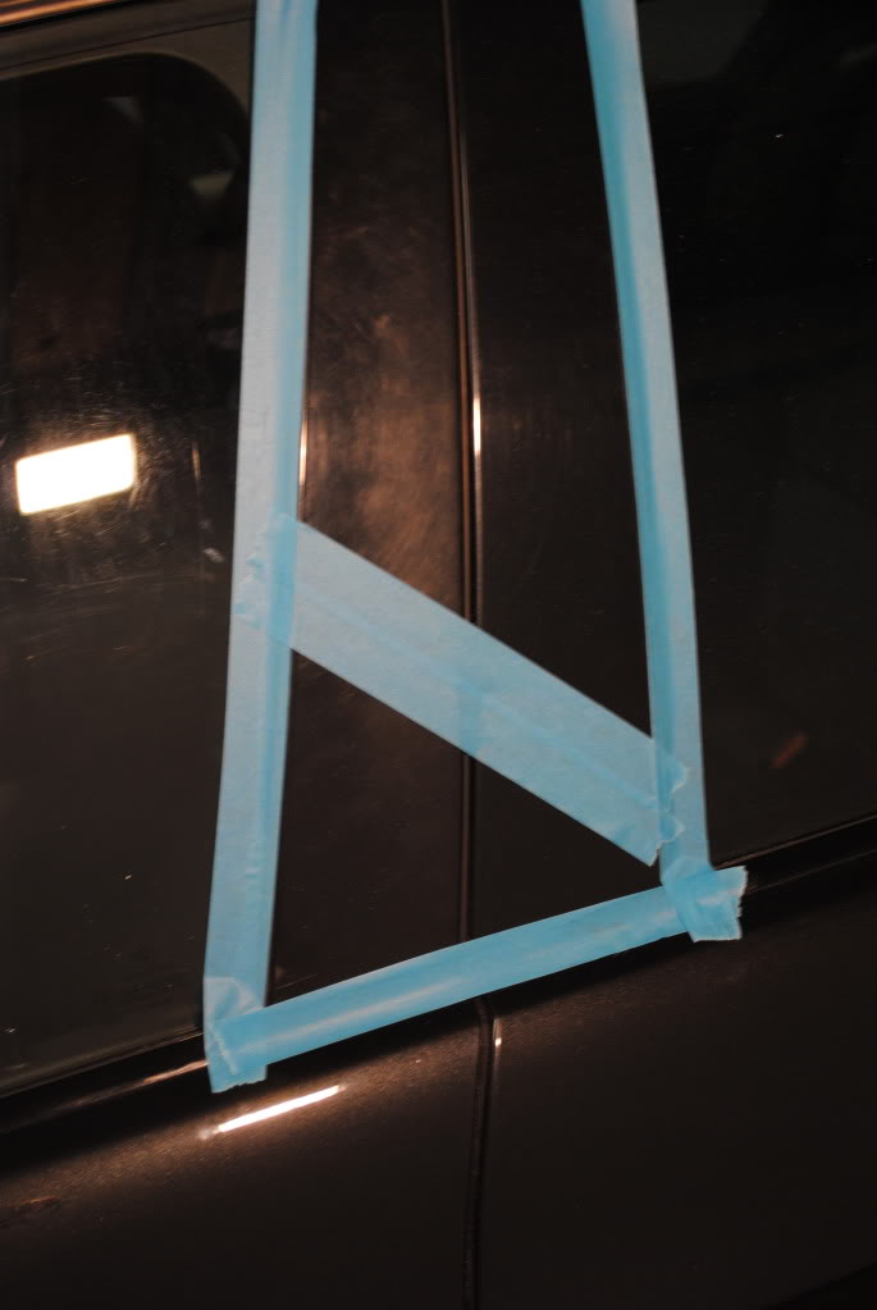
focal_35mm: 63
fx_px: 2295
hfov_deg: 21.6
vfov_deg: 31.9
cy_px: 655
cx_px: 438
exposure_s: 1/30
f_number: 5.3
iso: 250
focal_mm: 42
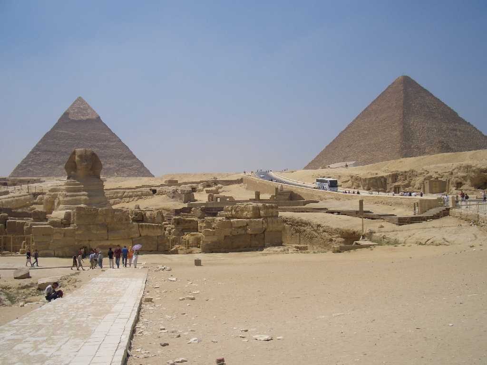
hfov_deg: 52.6
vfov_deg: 40.7
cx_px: 244
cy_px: 182
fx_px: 492
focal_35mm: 35
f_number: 4.3
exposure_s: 1/1000
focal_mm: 5.8
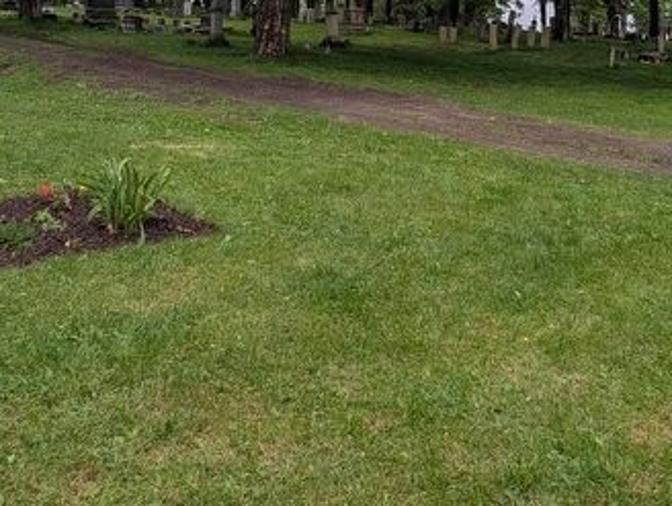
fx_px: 758
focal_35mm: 39
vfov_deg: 34.0
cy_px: 10
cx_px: 343
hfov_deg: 47.8
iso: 52
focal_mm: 2.35
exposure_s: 1/1348
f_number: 2.2
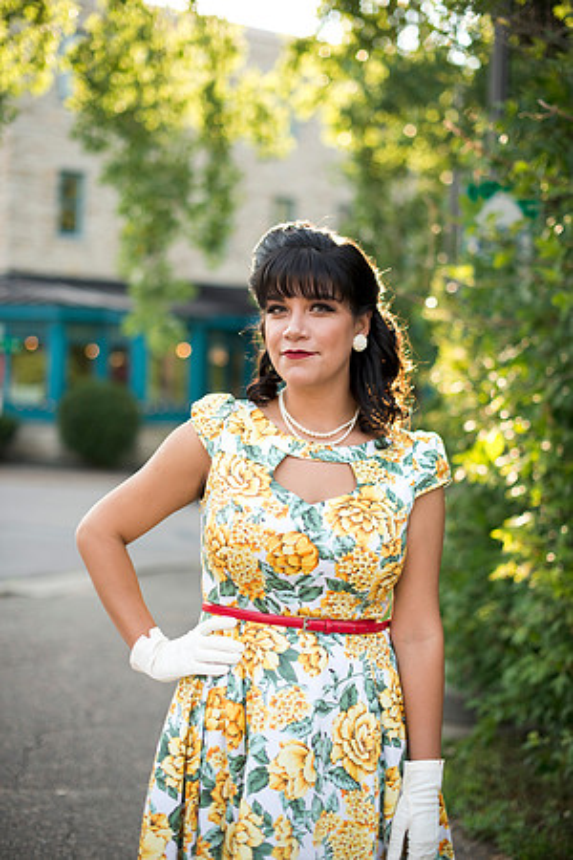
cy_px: 430
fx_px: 1194
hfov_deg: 27.0
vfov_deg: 39.6
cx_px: 286
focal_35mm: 50
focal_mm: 50
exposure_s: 1/800
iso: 200
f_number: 2
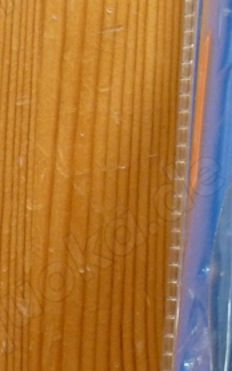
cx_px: 563
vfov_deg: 20.1
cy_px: 271
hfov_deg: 10.8
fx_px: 1041
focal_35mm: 103
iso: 400
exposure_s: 1/10
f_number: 2.8
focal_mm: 4.8
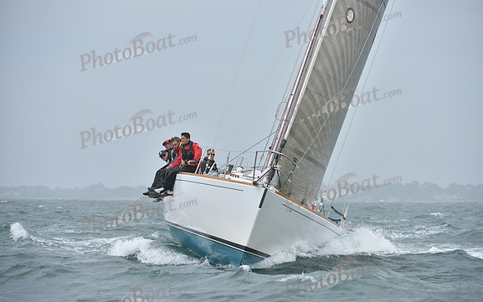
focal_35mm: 246
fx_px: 3239
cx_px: 241
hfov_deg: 8.5
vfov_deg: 5.3
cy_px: 159
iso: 320
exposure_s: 1/1000
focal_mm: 240
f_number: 6.3
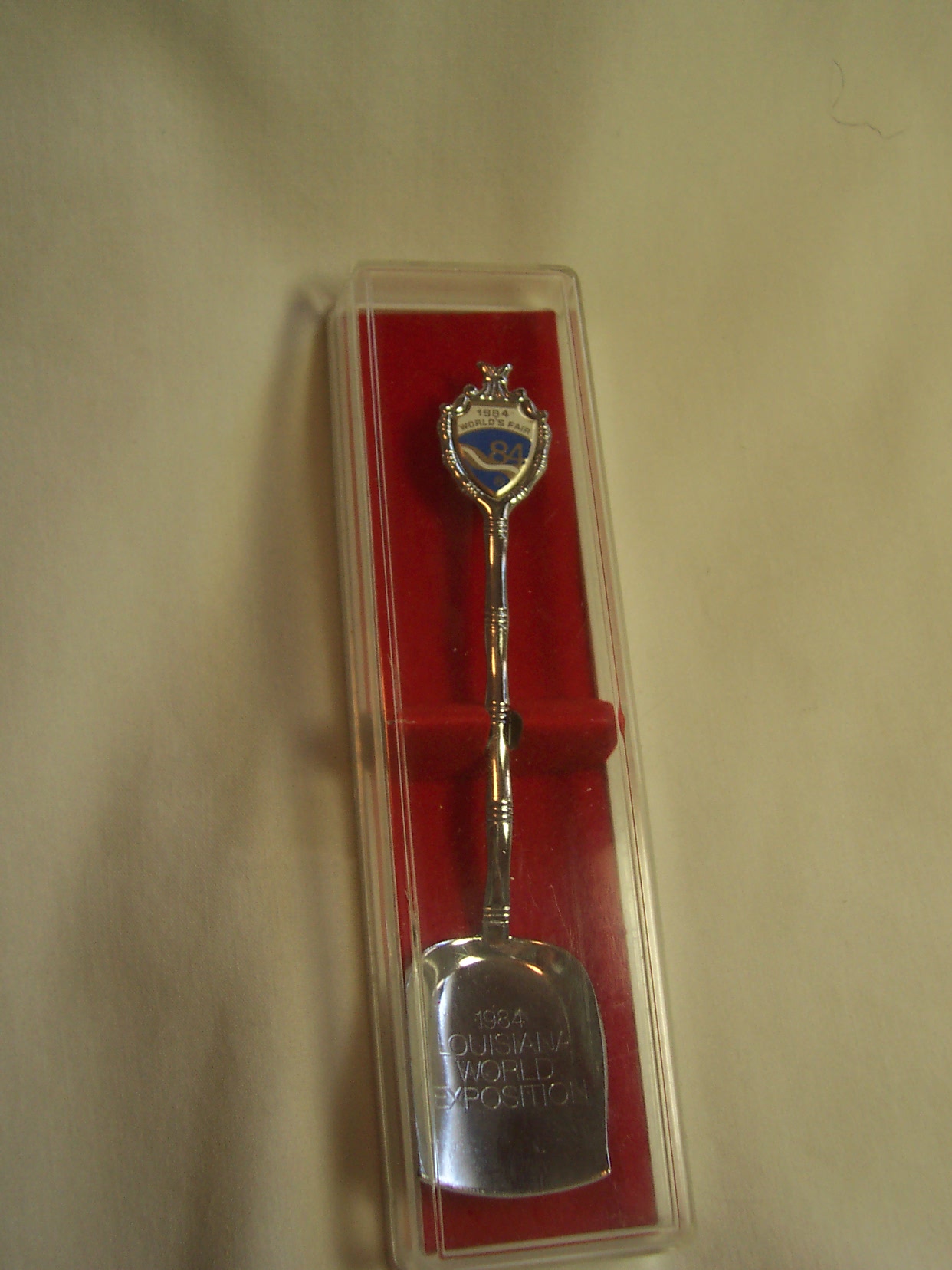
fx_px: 1357
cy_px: 635
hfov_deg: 38.7
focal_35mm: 37
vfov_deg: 50.1
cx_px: 476
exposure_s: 1/90
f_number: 2.8
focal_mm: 5.6
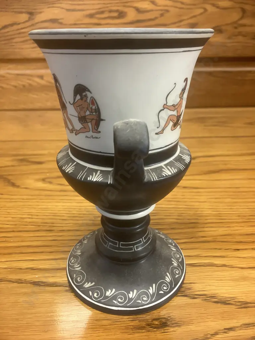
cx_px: 128
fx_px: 275
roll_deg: +0.9
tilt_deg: -24.5
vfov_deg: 63.4
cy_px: 170
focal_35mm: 28
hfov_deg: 49.7
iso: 250
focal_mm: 3.99
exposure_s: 1/33
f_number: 1.8
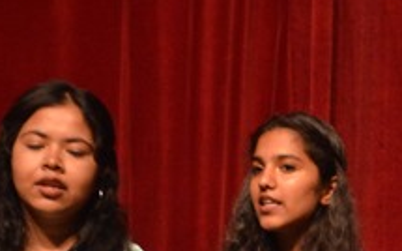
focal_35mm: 407
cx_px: 671
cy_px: 454
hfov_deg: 5.1
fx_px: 4456
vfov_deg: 3.2
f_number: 5.3
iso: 800
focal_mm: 62
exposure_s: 1/125
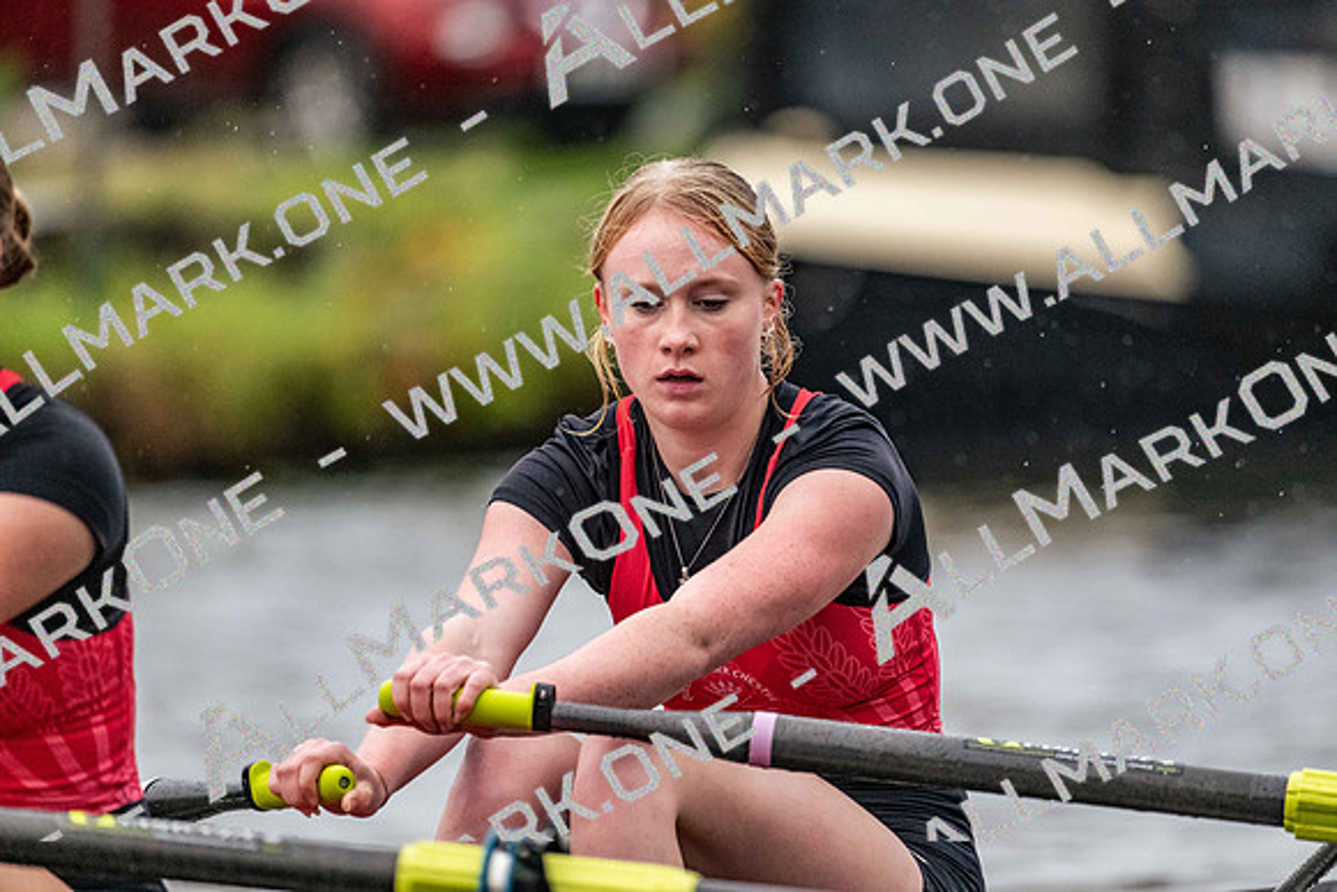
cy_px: 446
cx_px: 668
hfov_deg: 5.2
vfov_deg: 3.4
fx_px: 14858
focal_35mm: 400
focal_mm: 400
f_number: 4.5
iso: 6400
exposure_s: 1/2000
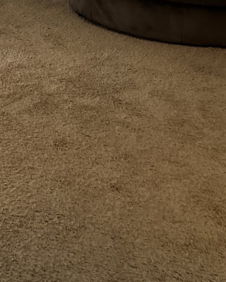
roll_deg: -2.2
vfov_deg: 16.7
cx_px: -87
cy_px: -221
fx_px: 803
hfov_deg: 15.1
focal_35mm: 96
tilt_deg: -0.4
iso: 125
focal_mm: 5.7
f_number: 1.5
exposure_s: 1/120
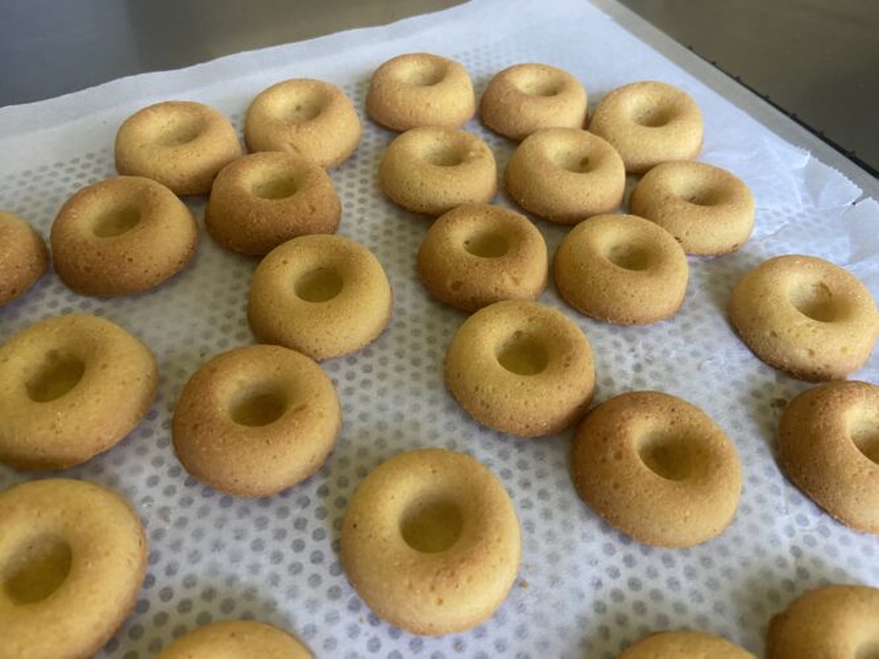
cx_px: 440
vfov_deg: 53.0
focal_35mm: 26
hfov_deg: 67.3
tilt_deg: -52.1
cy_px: 330
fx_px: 660
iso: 250
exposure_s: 1/60
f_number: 1.8
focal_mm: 4.25
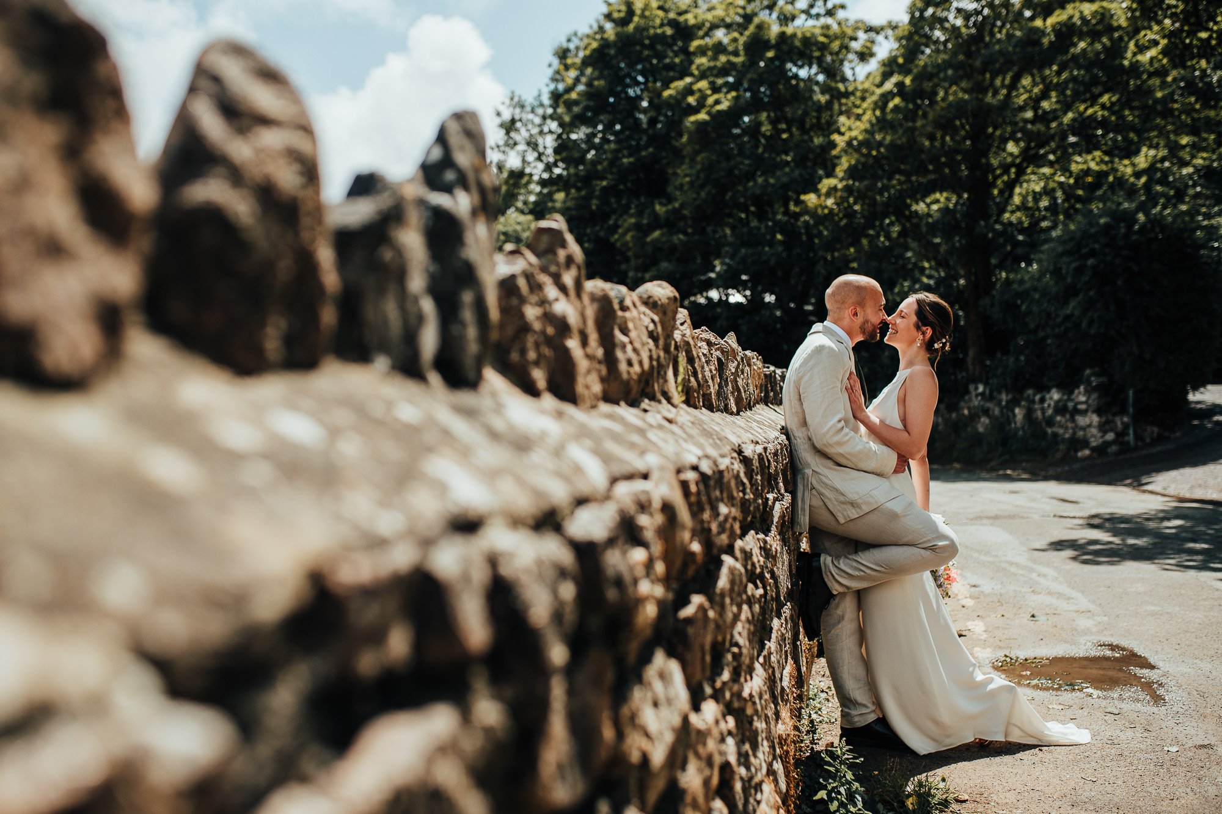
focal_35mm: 36
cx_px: 611
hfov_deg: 53.3
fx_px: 1216
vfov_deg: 37.0
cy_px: 407
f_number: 2.5
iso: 100
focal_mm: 35
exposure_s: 1/3200
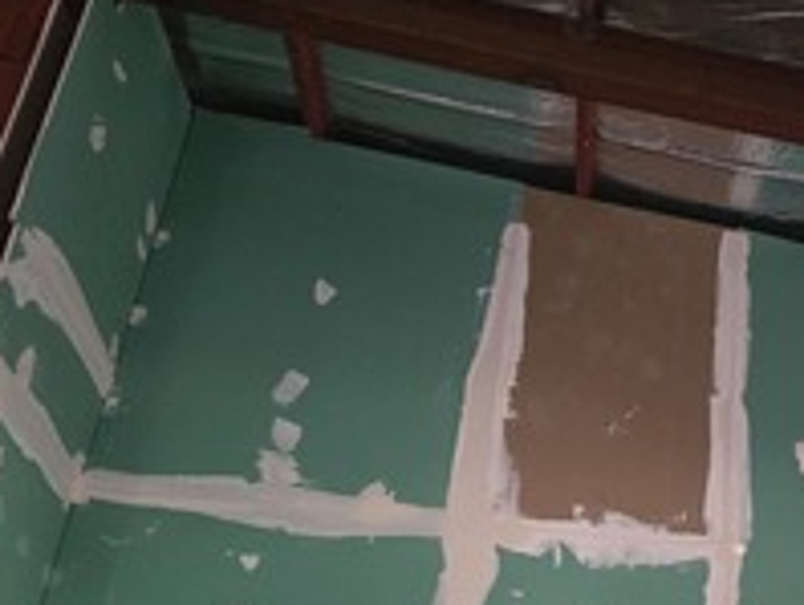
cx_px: 749
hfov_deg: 33.8
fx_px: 1232
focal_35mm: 53
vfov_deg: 26.6
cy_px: 550
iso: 2000
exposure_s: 1/100
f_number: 1.7
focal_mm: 6.3
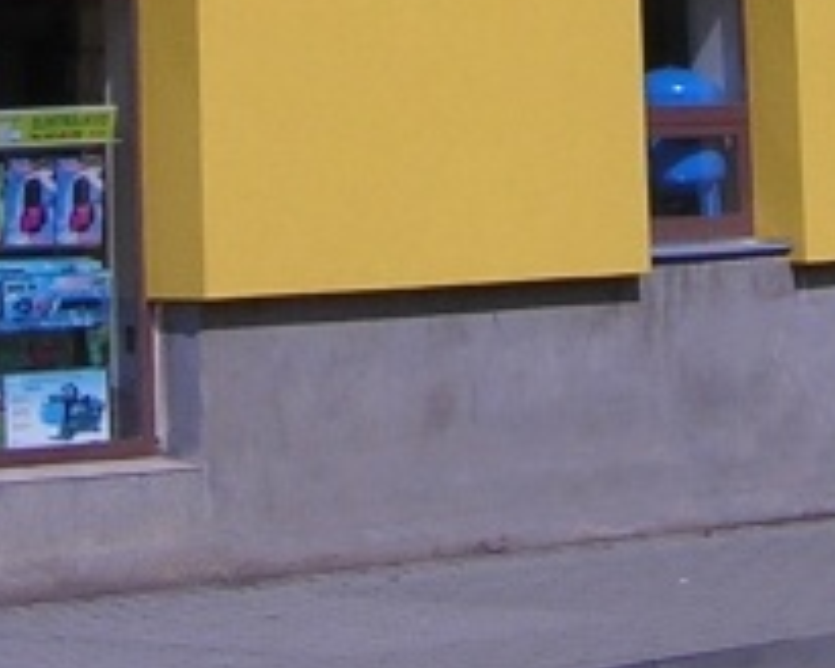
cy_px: -472
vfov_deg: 10.7
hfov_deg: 14.1
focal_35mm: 137
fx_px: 3386
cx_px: 501
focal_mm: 4.7
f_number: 5.2
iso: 100
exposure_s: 1/776
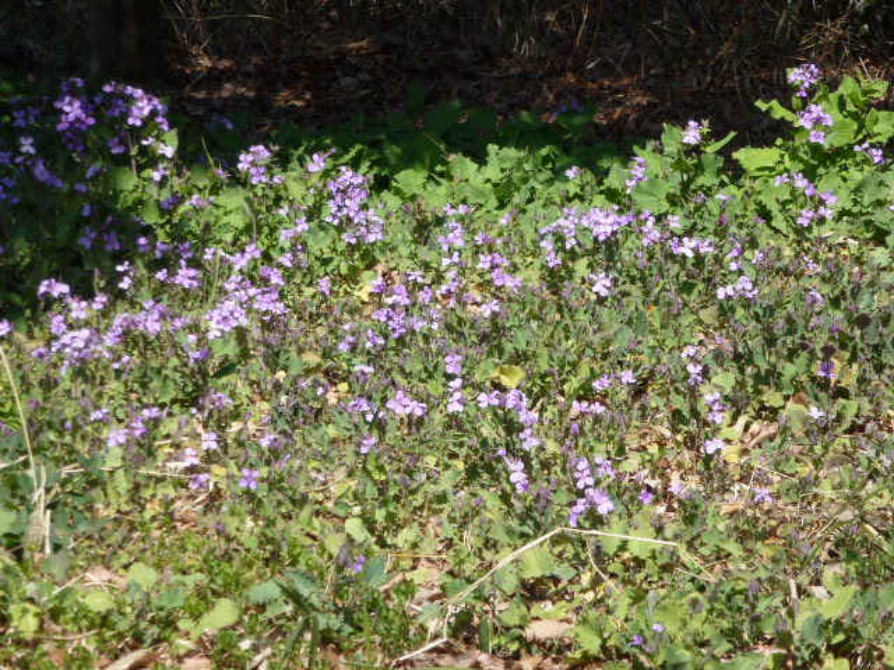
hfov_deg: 11.8
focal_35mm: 168
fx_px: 4339
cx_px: 447
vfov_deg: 8.8
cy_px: 335
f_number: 5.4
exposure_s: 1/320
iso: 100
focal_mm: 30.1
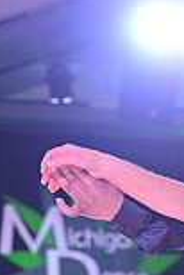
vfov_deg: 5.9
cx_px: 312
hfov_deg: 4.0
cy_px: 425
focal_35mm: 346
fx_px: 2647
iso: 5000
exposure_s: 1/400
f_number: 5.6
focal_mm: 92
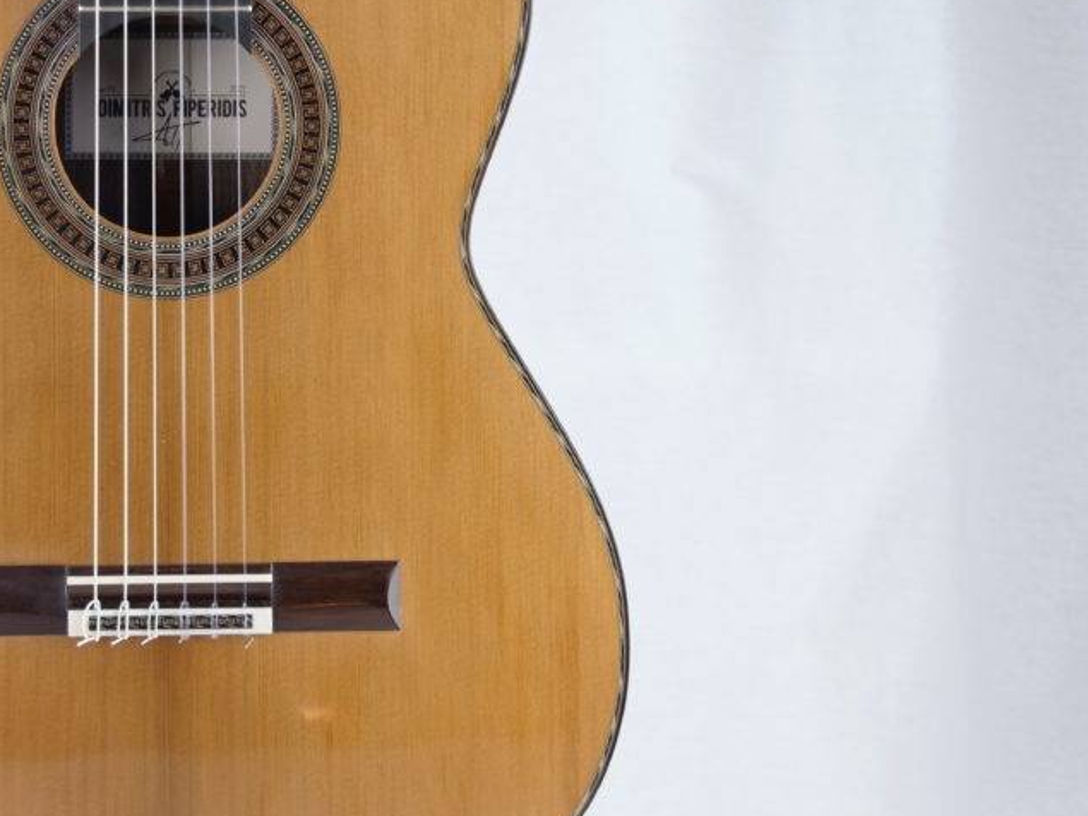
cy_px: 334
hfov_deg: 23.0
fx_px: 2640
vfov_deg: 17.6
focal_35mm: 84
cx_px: 224
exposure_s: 1/60
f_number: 4.7
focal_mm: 25
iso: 400
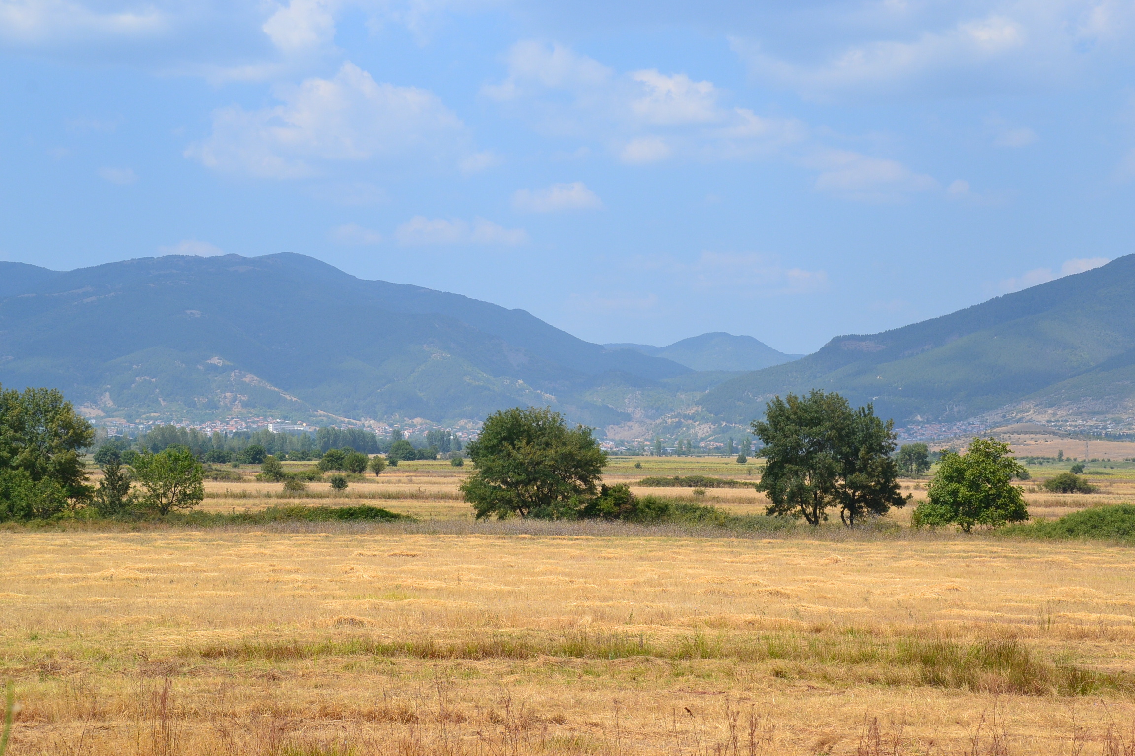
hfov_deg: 28.1
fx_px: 2270
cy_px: 378
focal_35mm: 72
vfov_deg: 18.9
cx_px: 568
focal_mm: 48
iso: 400
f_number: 11
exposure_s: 1/500
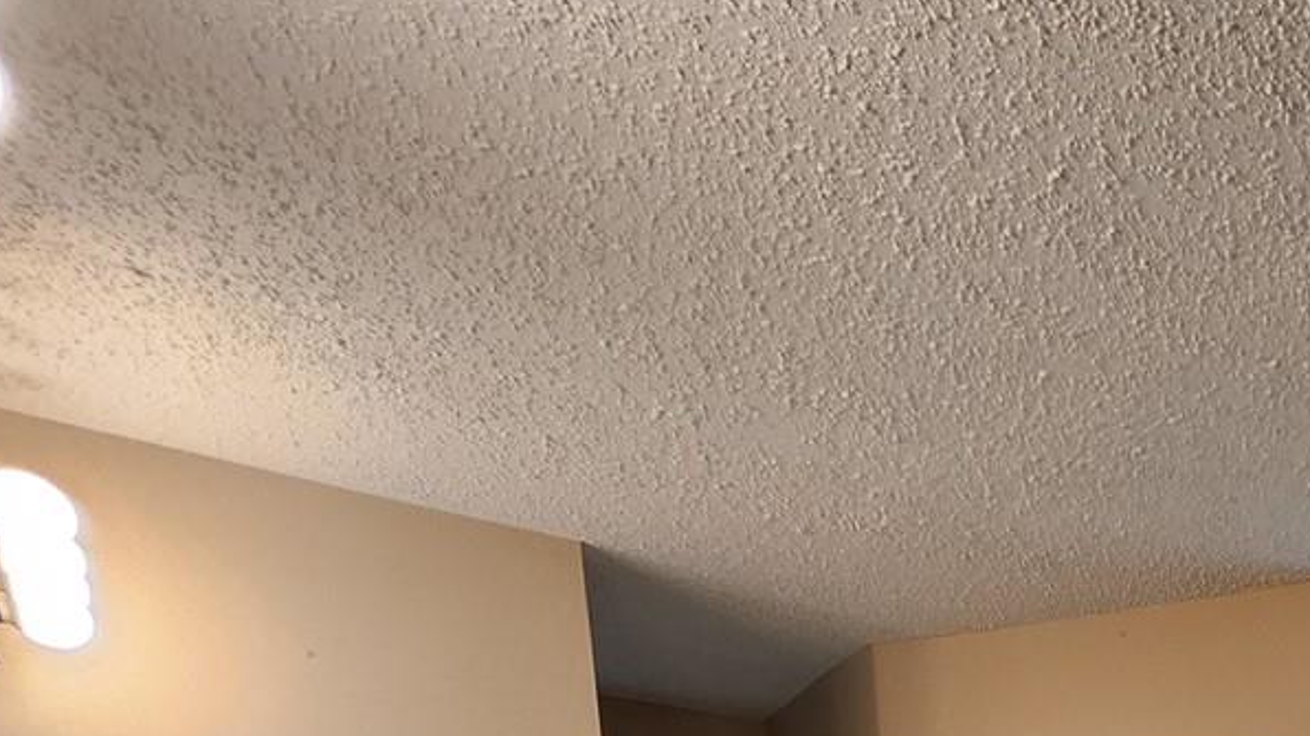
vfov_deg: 21.9
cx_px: 1517
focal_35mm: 38
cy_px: 1270
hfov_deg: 40.1
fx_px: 1320
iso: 64
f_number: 2.2
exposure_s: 1/60
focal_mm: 1.74
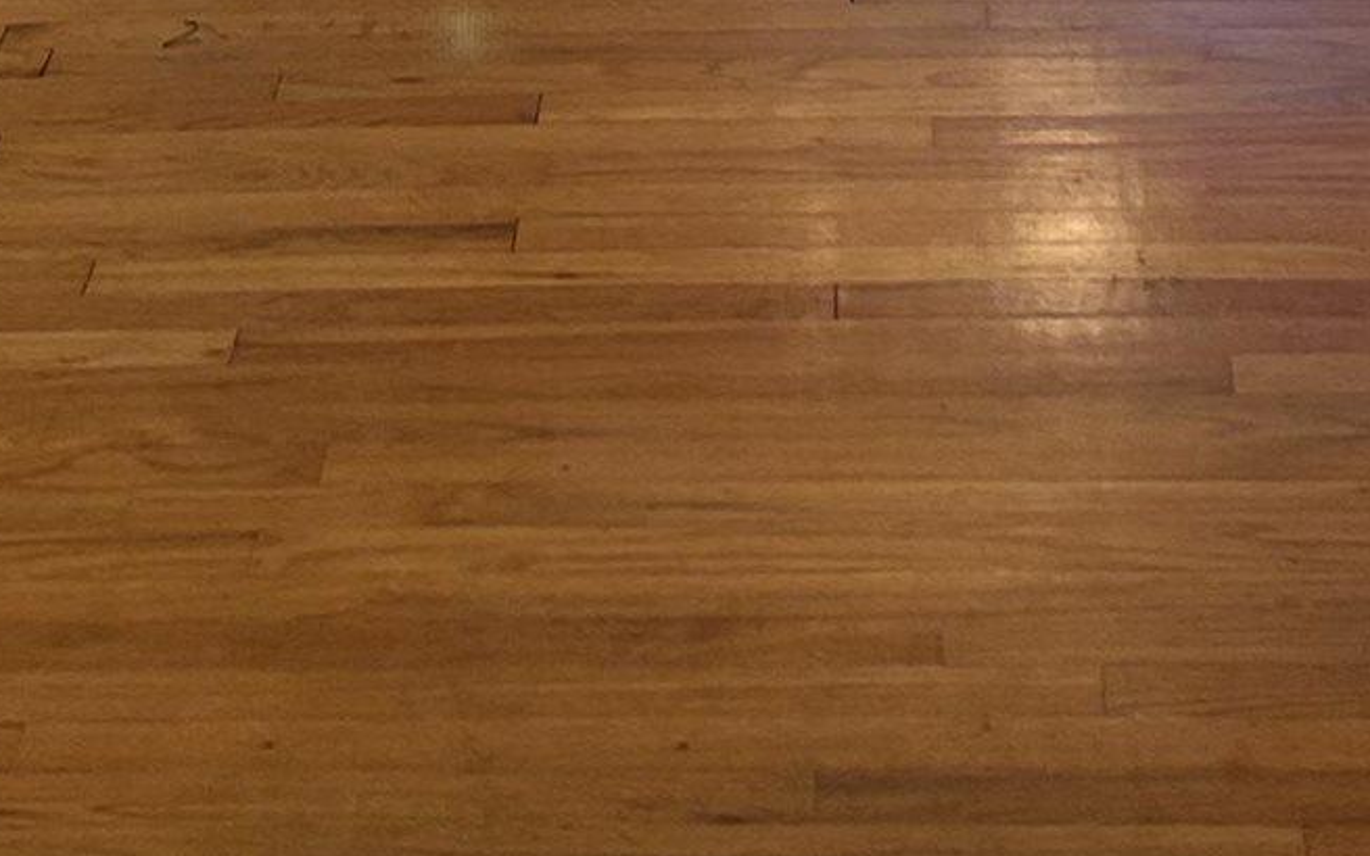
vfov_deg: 9.0
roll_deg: +3.4
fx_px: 4816
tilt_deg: -5.6
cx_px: 503
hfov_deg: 16.2
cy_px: -1324
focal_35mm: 129
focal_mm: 5.7
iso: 100
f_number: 1.5
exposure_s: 1/120
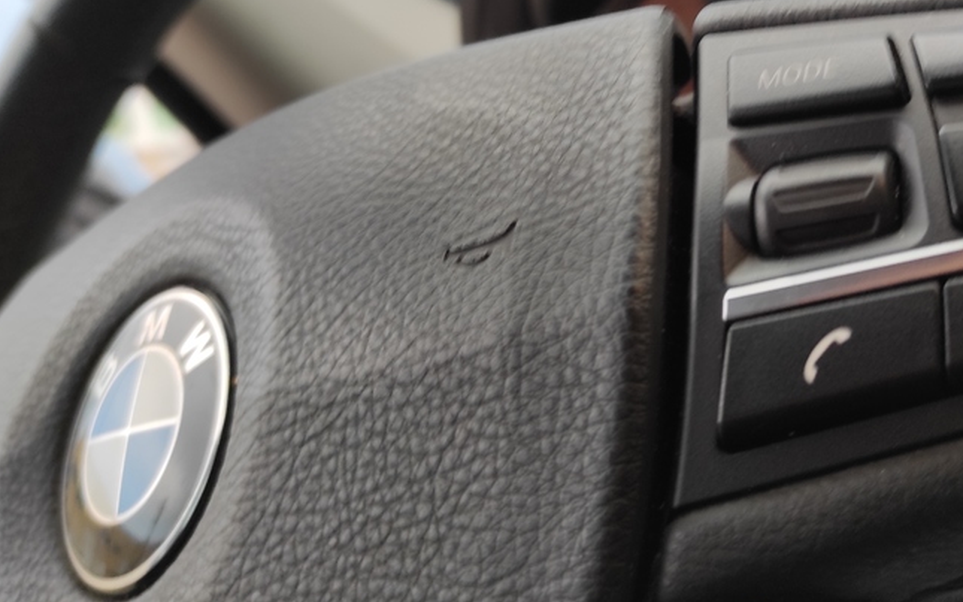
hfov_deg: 46.4
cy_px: 161
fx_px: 1102
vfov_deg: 30.1
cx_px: 648
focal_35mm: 42
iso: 209
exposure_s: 1/33
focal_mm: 5.43
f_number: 1.89
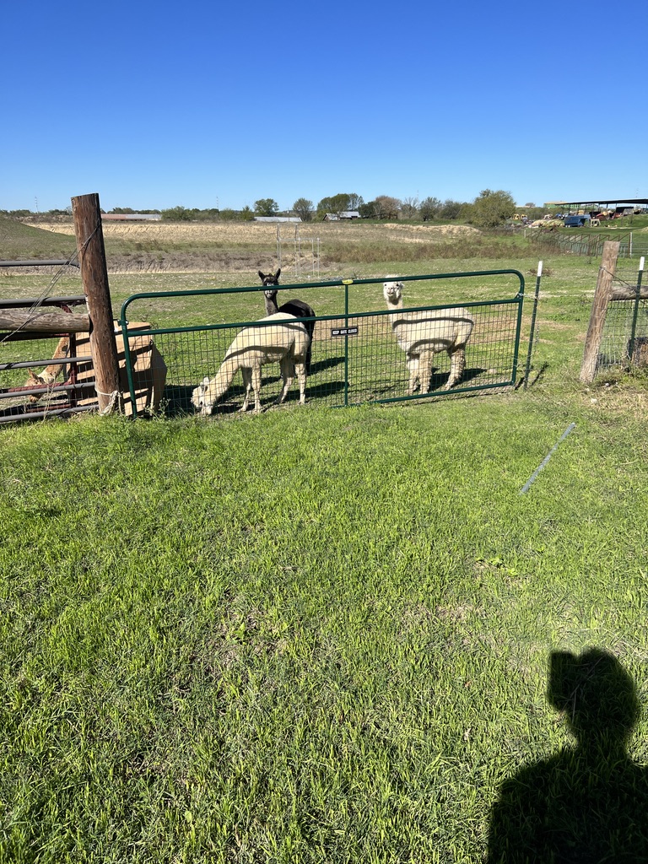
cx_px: 324
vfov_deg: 67.3
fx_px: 649
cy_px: 432
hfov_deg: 53.1
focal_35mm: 26
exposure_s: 1/4115
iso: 50
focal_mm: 5.7
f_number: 1.5
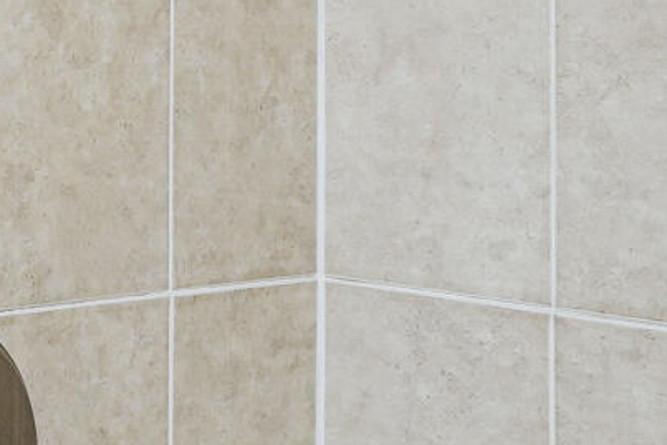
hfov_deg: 13.2
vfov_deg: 10.9
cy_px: -149
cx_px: -846
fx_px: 2274
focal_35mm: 123
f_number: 4.5
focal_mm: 16.5
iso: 64
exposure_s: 1/40
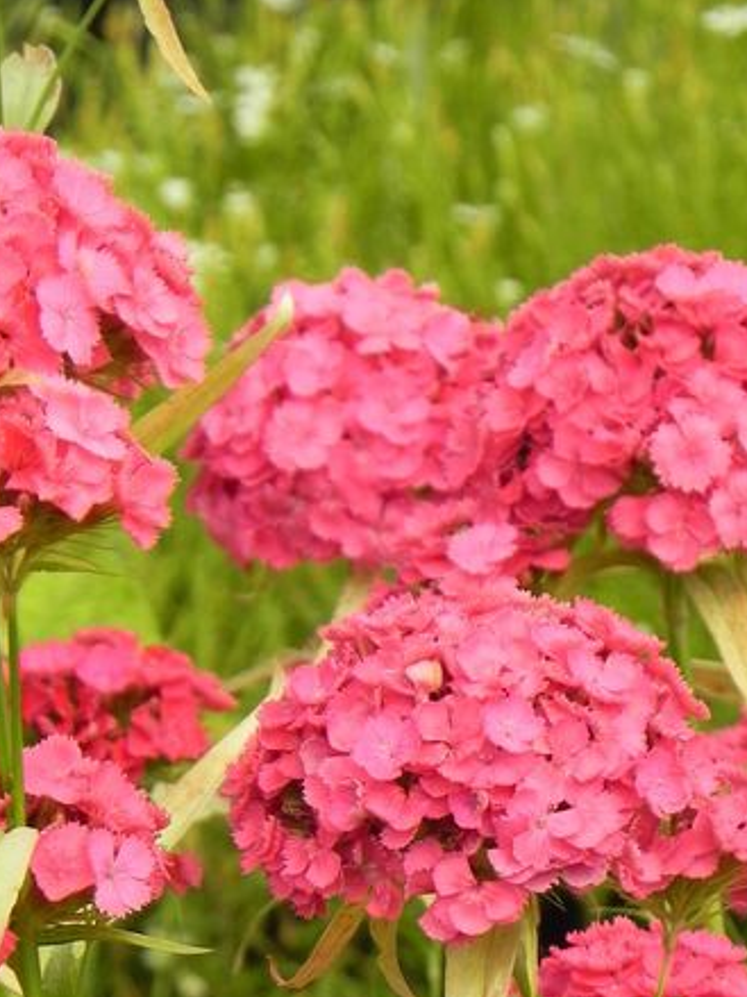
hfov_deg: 2.8
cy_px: 886
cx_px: 286
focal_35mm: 530
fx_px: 15257
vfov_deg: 3.7
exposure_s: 1/640
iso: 160
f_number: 5
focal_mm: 51.8
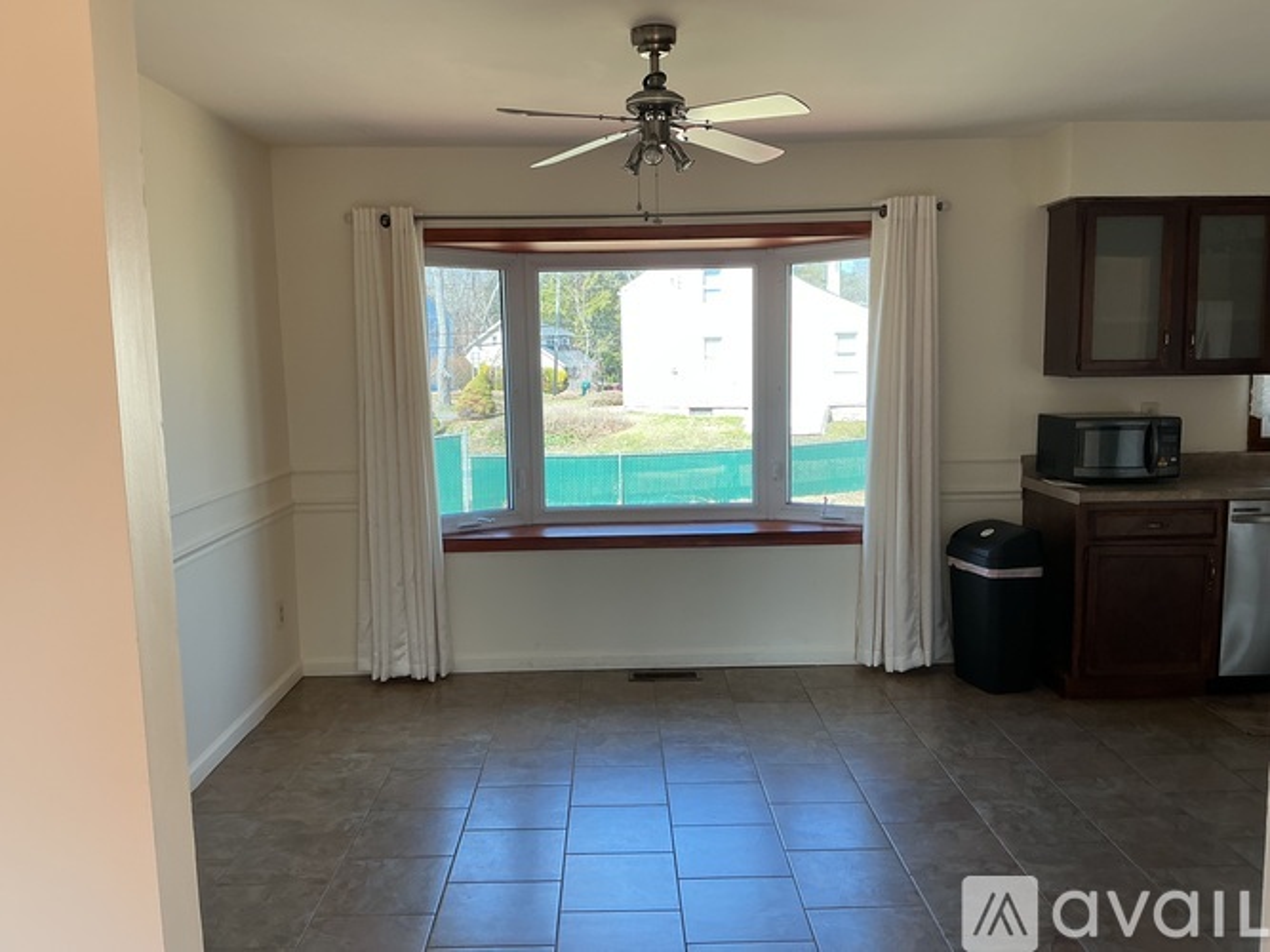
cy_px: 476
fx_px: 1064
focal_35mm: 29
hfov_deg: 61.7
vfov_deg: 48.2
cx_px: 635
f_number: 1.8
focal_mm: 3
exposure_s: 1/120
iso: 32
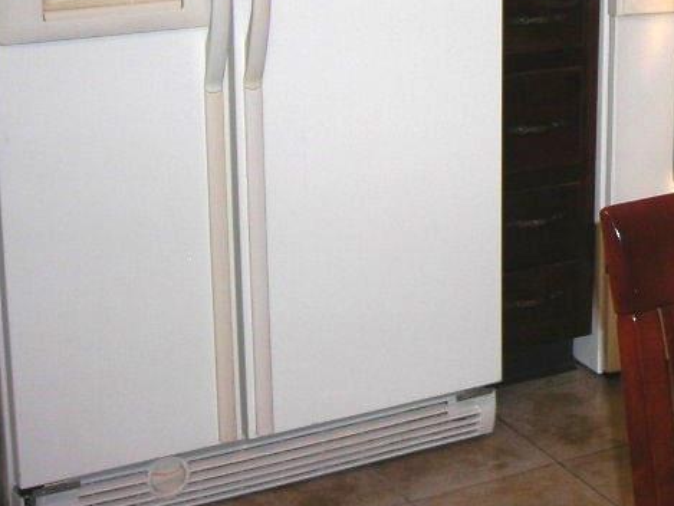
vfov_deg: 17.3
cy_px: -23
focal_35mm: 83
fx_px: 1616
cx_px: 678
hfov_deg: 22.6
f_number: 3.2
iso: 50
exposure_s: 1/60.1
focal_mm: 6.3
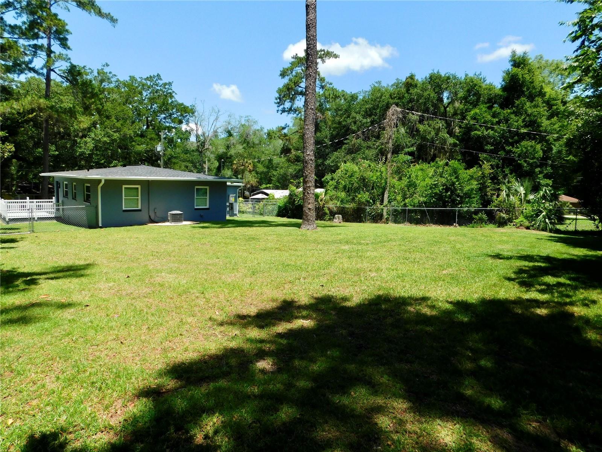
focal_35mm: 23
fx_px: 400
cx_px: 301
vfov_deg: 58.9
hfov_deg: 73.9
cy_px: 226
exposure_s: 1/1250
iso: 125
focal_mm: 4
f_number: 3
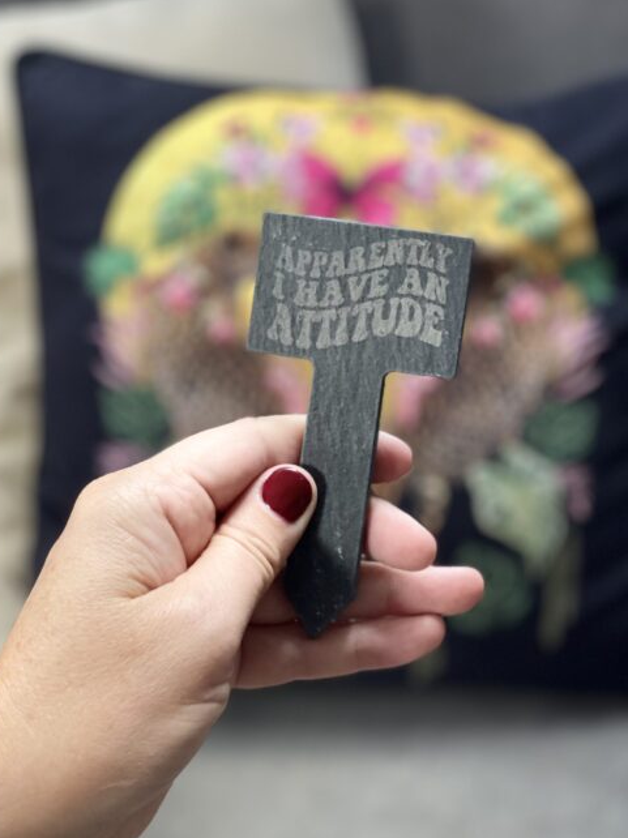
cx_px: 308
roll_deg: +0.2
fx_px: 1307
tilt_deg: -27.3
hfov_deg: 27.0
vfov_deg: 35.6
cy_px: 409
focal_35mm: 54
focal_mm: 6
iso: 125
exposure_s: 1/122
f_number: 2
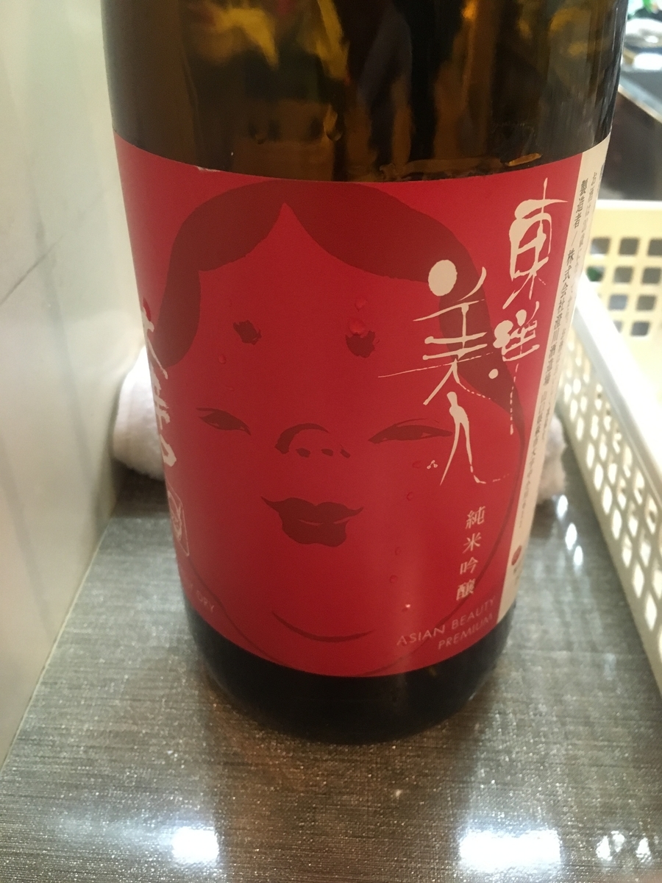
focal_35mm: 29
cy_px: 442
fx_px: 739
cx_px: 331
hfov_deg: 48.2
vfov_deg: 61.7
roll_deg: -1.3
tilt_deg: -35.6
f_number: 2.2
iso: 250
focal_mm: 4.15
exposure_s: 1/15
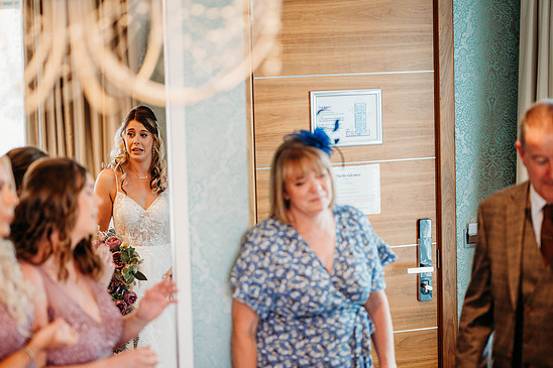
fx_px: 1382
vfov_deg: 15.2
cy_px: 192
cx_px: 276
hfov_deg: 22.6
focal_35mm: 90
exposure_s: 1/200
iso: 800
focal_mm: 85
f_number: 2
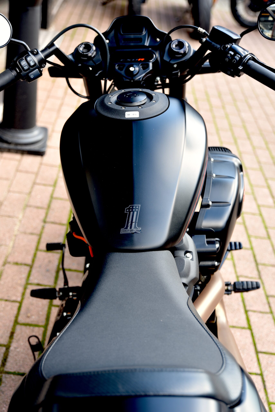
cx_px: 138
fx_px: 549
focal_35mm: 48
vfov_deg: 41.1
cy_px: 206
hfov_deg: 28.1
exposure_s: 1/60
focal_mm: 48
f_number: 3.2
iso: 100
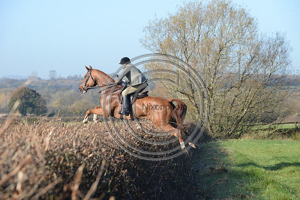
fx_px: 1291
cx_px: 150
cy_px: 100
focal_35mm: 155
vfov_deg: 8.8
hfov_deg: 13.3
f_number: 7.1
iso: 1000
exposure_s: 1/1250
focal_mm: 155
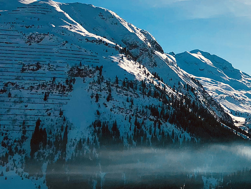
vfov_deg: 20.4
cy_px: 77
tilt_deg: +3.6
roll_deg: -2.0
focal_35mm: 72
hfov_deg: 23.9
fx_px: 522
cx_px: 321
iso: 25
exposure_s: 1/6944
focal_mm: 4
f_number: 1.8
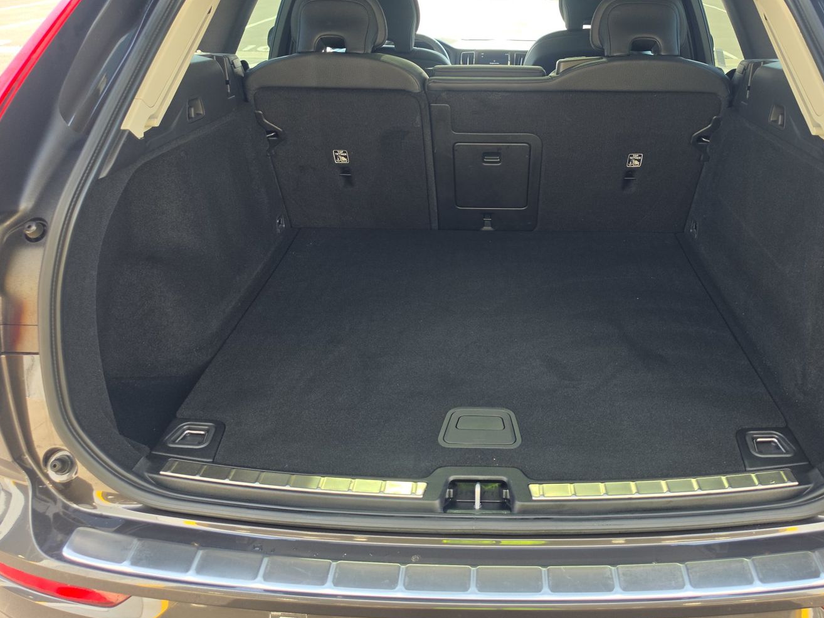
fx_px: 667
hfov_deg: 63.0
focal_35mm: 28
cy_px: 245
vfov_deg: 49.4
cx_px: 482
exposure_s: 1/119
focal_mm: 6.5
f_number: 1.4
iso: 12
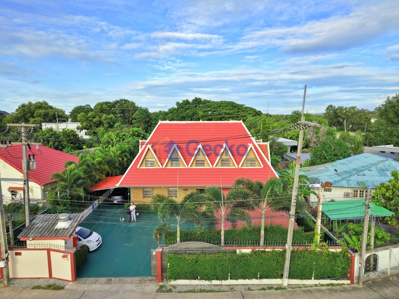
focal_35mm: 24
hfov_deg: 71.6
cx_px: 200
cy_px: 150
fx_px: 277
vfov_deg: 56.8
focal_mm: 8.67
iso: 170
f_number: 1.8
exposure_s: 1/15
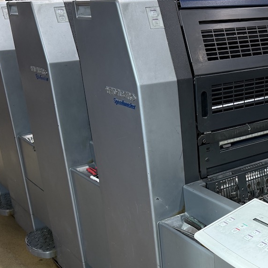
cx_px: 241
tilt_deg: -22.5
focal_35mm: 53
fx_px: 464
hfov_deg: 30.8
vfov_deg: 31.6
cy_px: 202
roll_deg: +1.1
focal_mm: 6.76
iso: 160
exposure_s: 1/100
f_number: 1.78
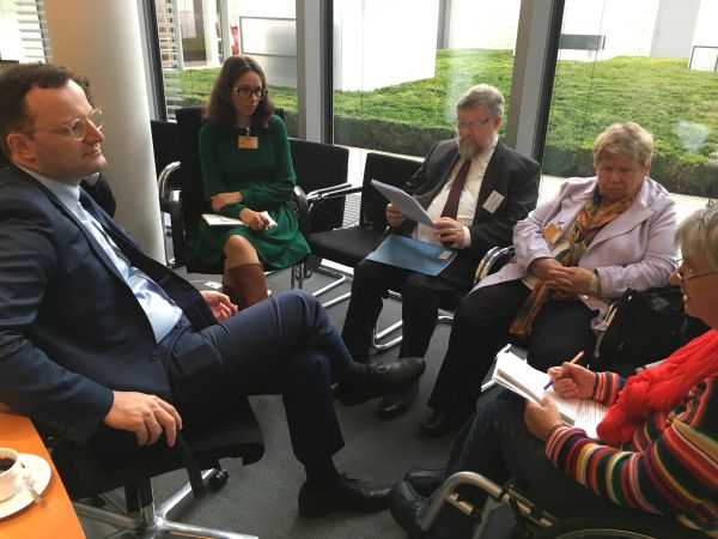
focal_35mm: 29
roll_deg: -1.2
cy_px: 270
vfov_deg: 48.2
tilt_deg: -23.1
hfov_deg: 61.7
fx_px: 602
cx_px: 359
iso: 40
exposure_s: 1/33
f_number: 2.2
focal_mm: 4.15
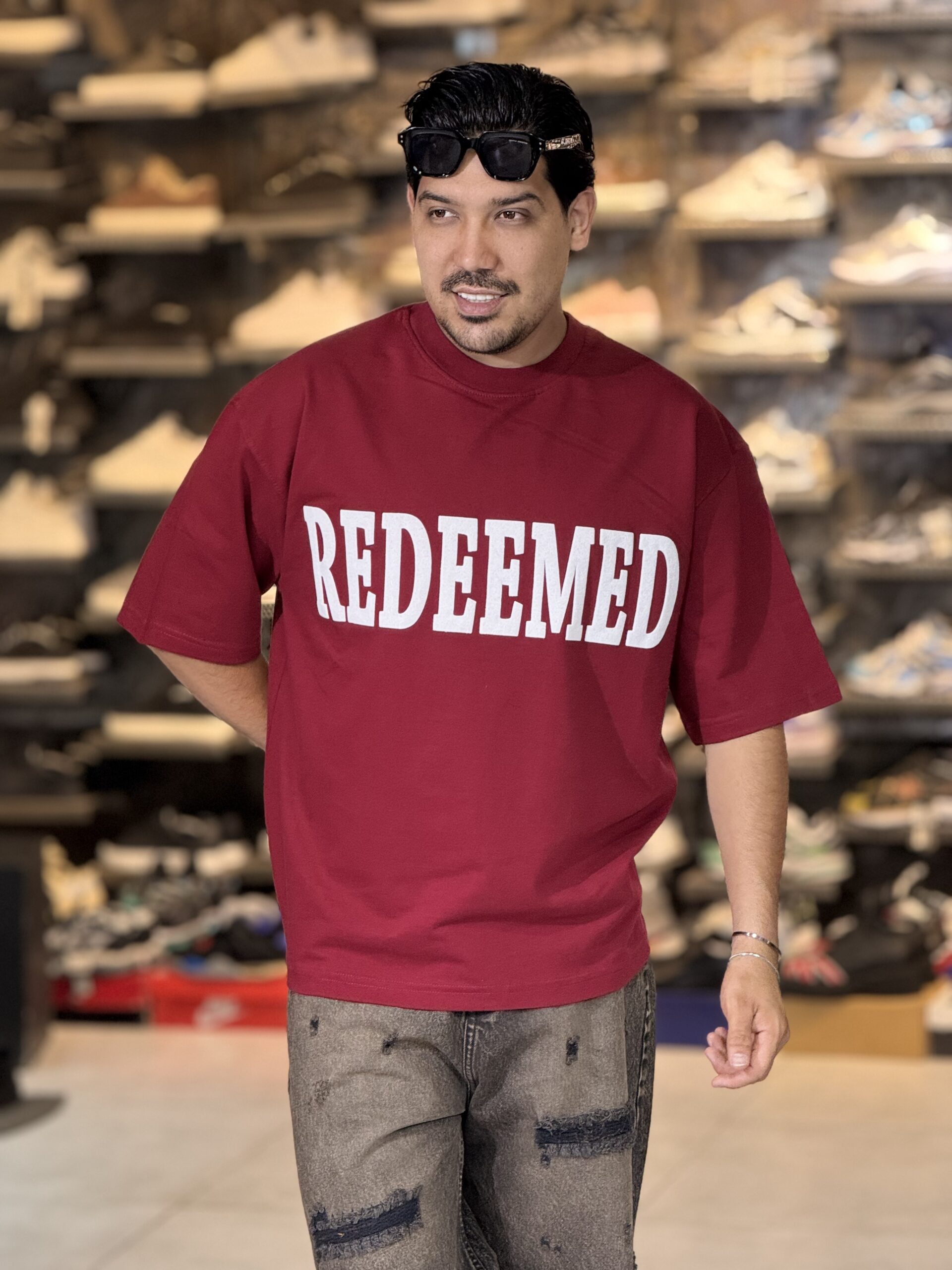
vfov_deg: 16.4
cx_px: 476
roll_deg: +1.5
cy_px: 635
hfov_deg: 12.3
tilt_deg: -6.2
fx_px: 4400
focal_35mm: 120
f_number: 2.8
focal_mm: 15.66
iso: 250
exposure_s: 1/100
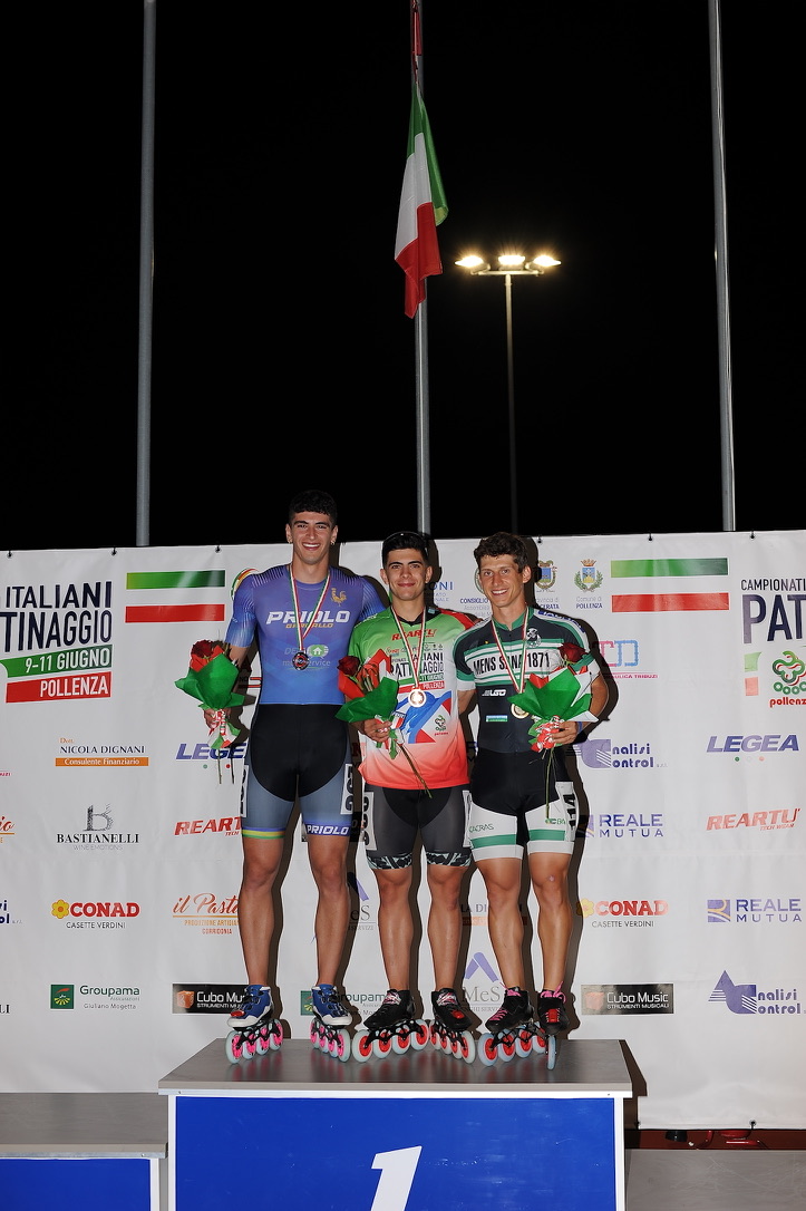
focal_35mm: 50
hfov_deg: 27.0
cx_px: 403
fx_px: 1681
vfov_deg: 39.6
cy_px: 606
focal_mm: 50
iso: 200
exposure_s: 1/60
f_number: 5
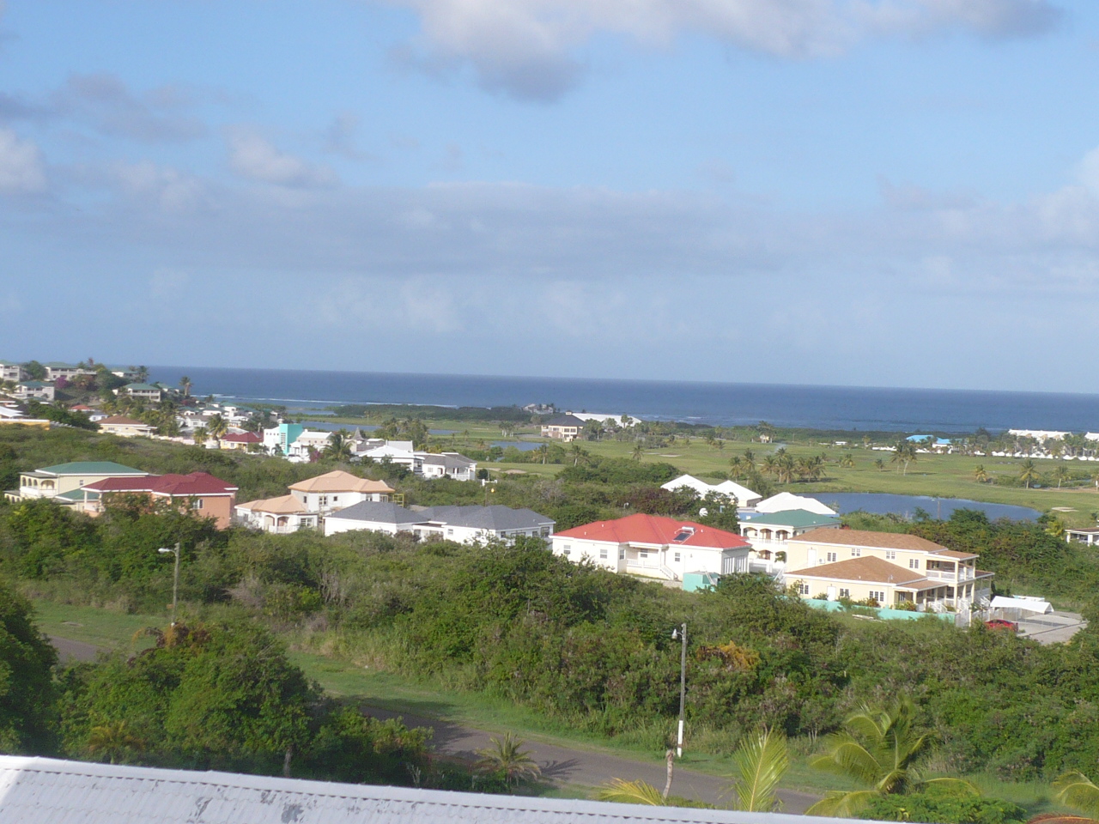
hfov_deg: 32.2
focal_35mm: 60
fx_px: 1905
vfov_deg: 24.4
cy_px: 412
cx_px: 550
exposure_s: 1/200
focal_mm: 6.6
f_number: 9
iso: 100
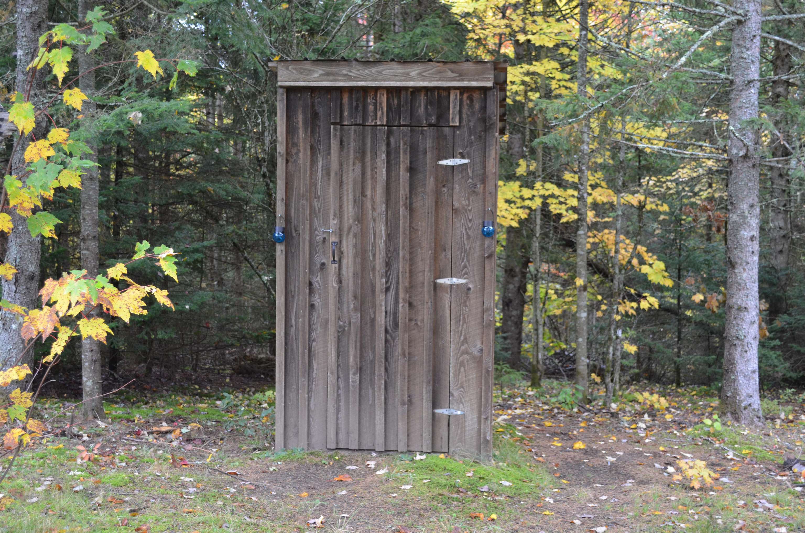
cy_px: 266
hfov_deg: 39.0
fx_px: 1138
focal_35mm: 51
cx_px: 402
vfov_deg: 26.4
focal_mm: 34
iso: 720
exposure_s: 1/60
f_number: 5
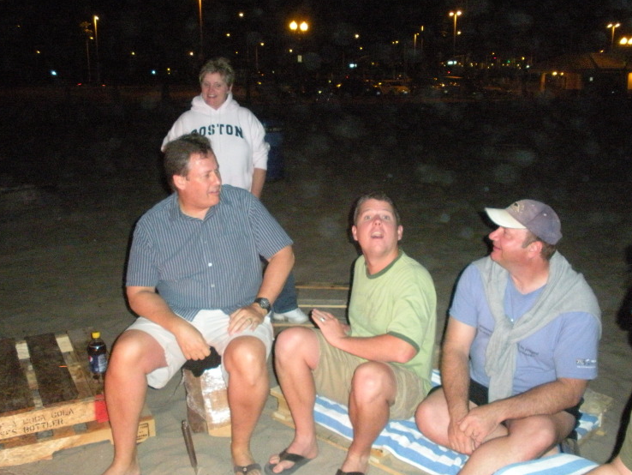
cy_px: 228
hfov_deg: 47.8
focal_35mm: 39
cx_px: 330
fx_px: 712
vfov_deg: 36.8
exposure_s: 1/60
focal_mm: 6.3
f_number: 3.5
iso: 794
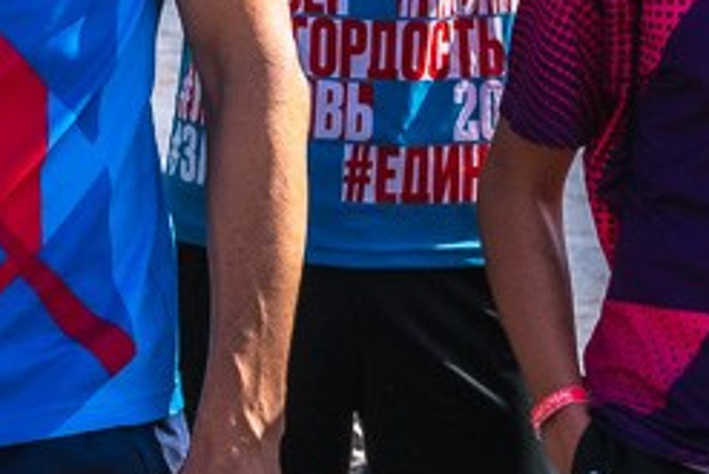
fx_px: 4079
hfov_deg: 9.7
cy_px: 116
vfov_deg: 6.6
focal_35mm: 207
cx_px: -235
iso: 200
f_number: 7.1
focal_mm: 40
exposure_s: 1/1000
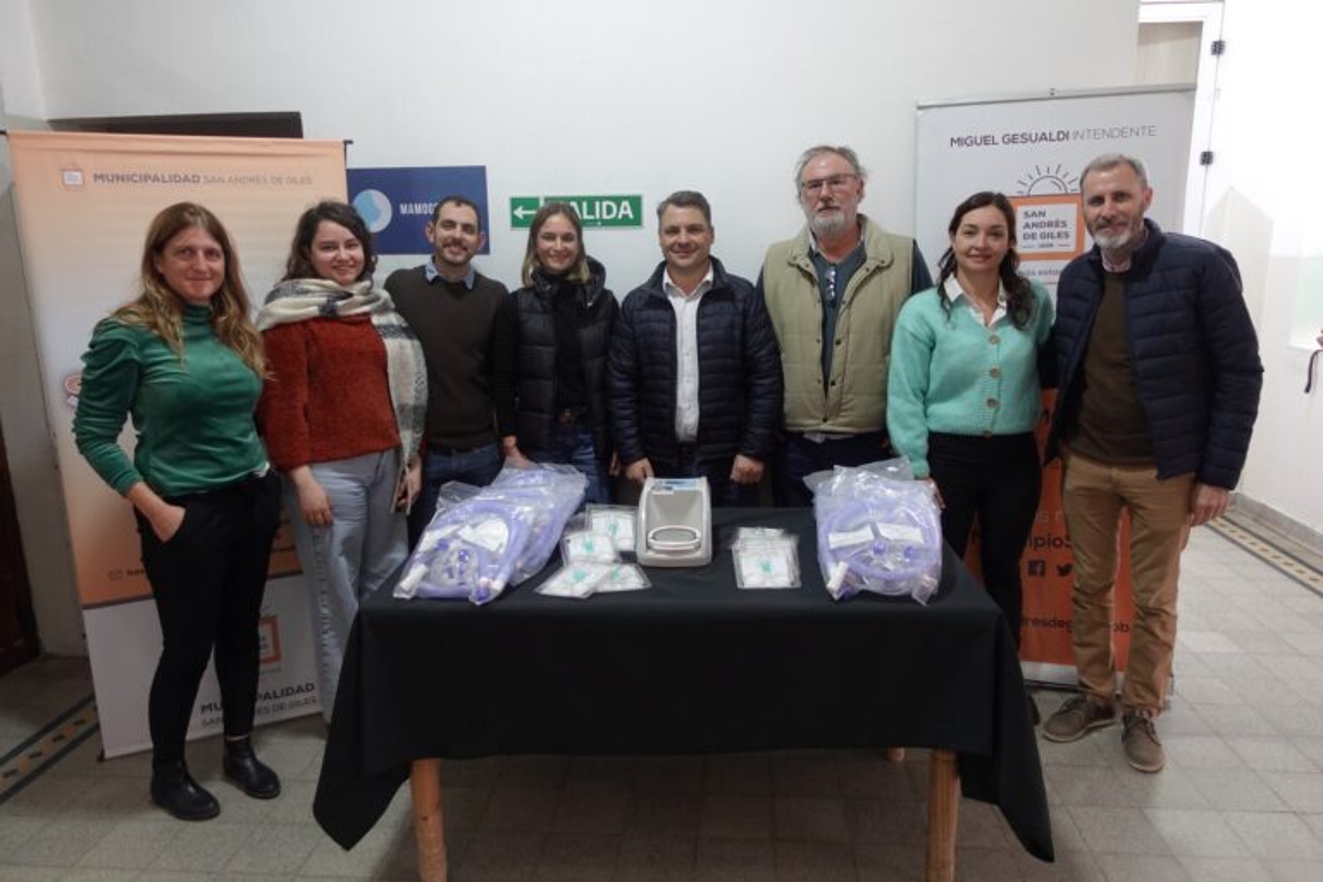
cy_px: 441
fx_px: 882
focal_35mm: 24
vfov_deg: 53.1
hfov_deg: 73.7
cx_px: 662
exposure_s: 1/30
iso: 320
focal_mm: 9.4
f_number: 1.8
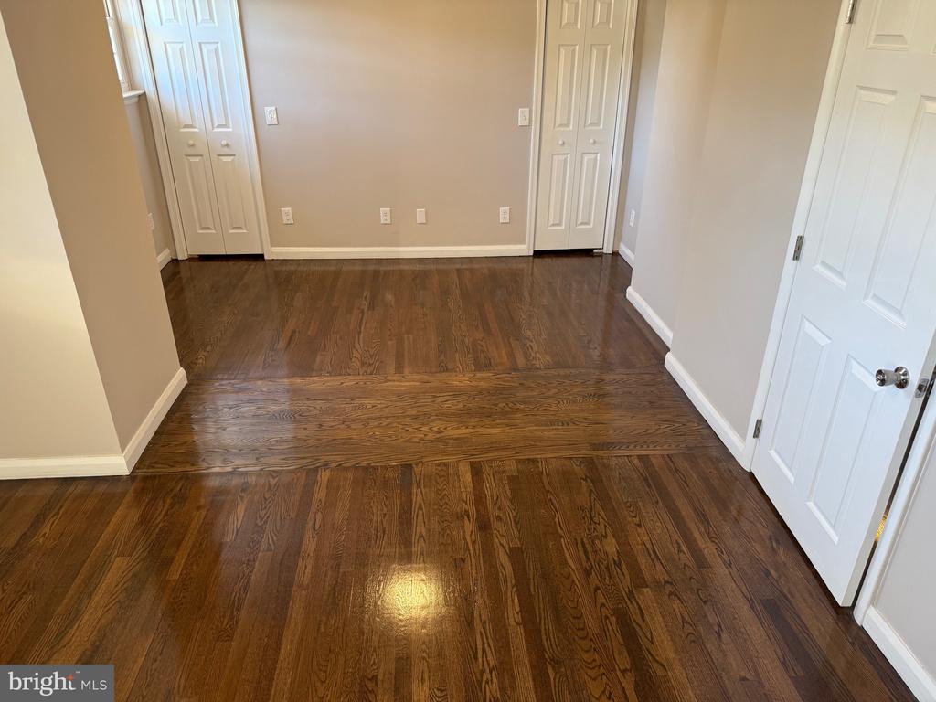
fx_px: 649
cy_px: 351
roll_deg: +0.3
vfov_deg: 56.8
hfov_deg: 71.6
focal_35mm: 24
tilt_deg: -25.2
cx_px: 468
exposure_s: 1/60
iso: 125
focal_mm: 6.76
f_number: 1.78
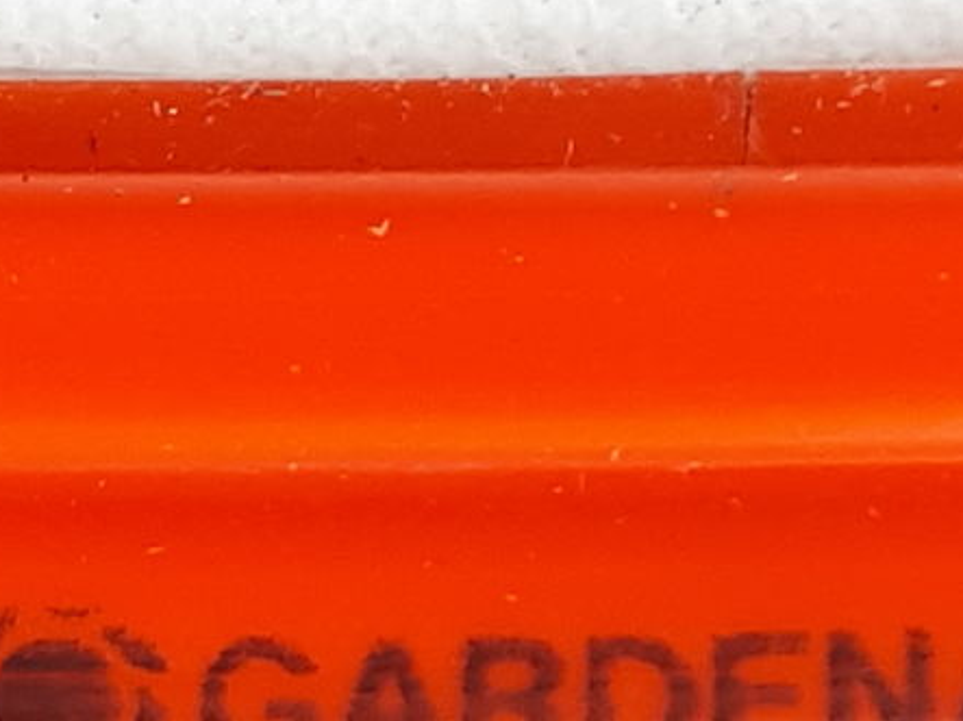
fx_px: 1697
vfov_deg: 23.4
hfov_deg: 31.6
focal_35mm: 61
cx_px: 567
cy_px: 649
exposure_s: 1/147
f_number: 1.9
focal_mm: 3.6
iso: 40
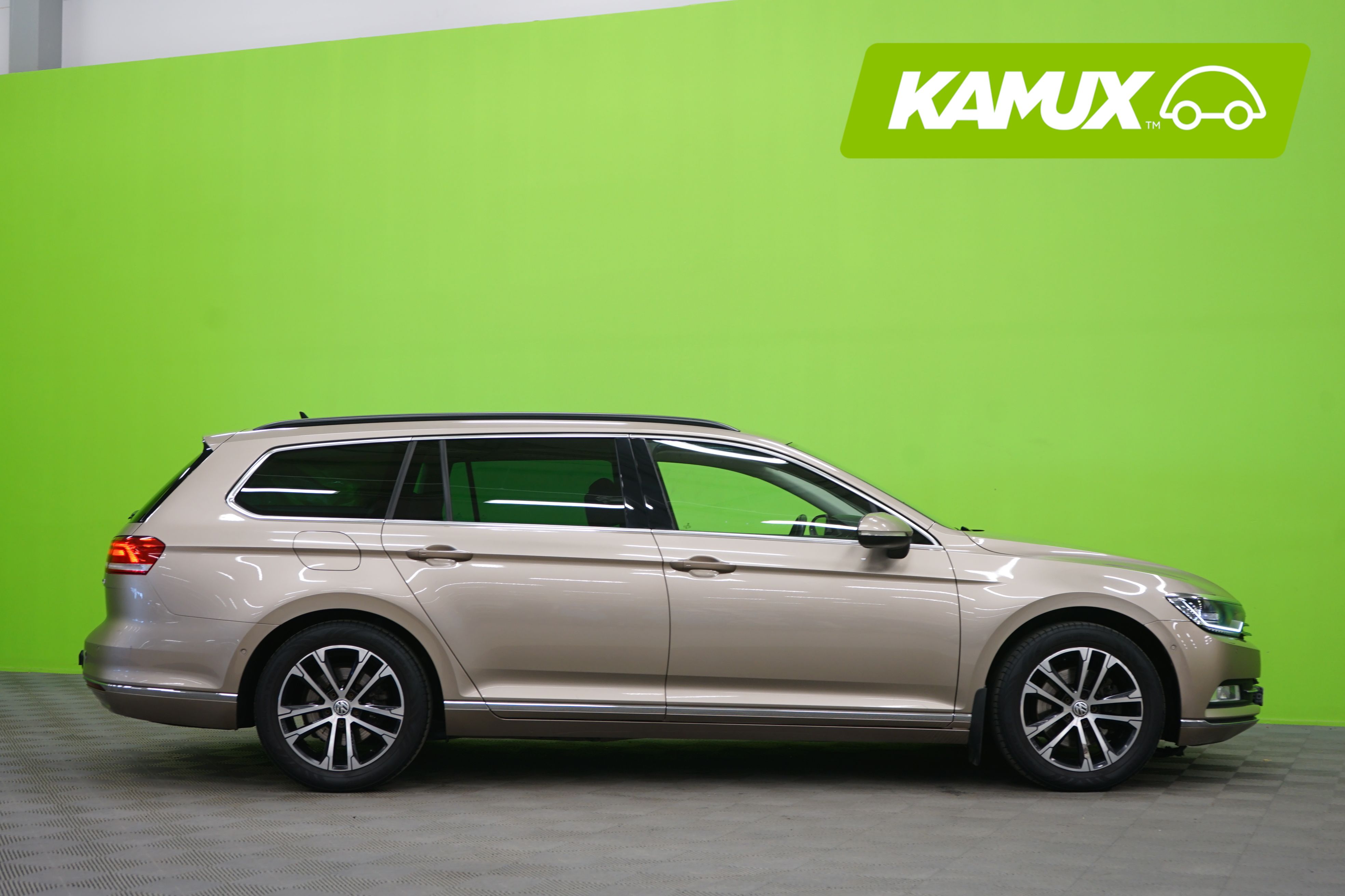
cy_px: 448
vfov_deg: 28.1
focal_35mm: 48
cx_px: 672
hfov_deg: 41.1
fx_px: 1793
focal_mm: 48
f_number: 5
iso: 400
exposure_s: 1/8
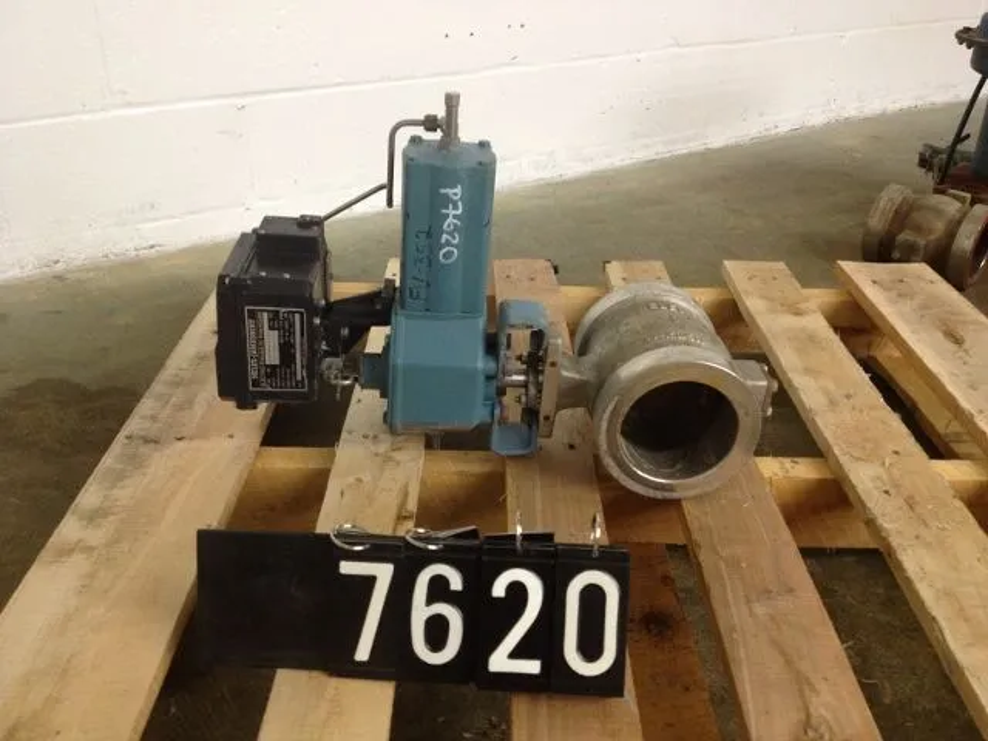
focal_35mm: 35
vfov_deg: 40.7
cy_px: 370
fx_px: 999
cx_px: 494
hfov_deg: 52.6
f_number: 2.4
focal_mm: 4.28
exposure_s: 1/20
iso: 160
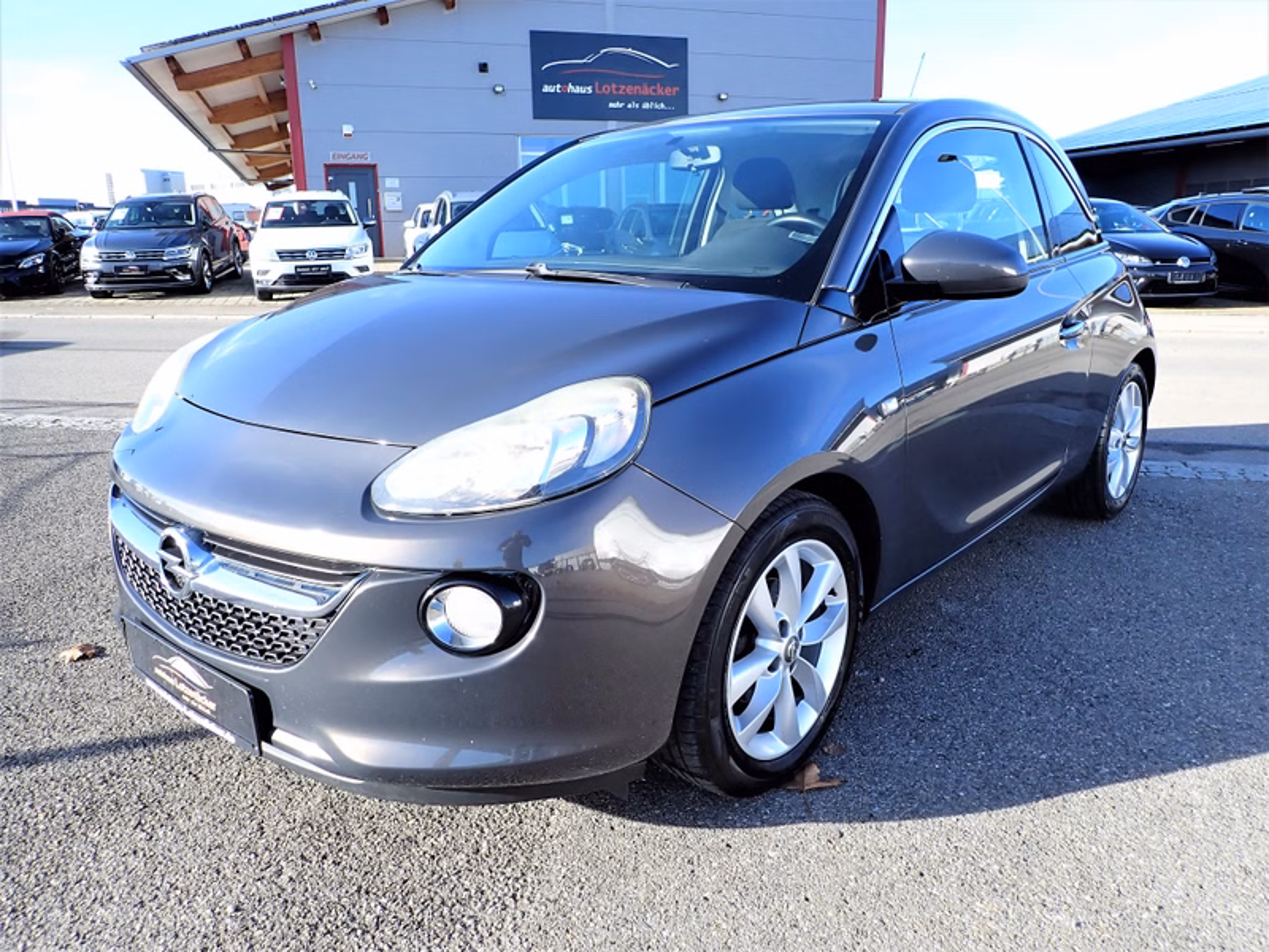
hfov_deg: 69.4
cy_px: 476
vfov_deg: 54.9
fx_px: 916
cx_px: 634
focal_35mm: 25
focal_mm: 4.5
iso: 100
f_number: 2.8
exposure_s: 1/400
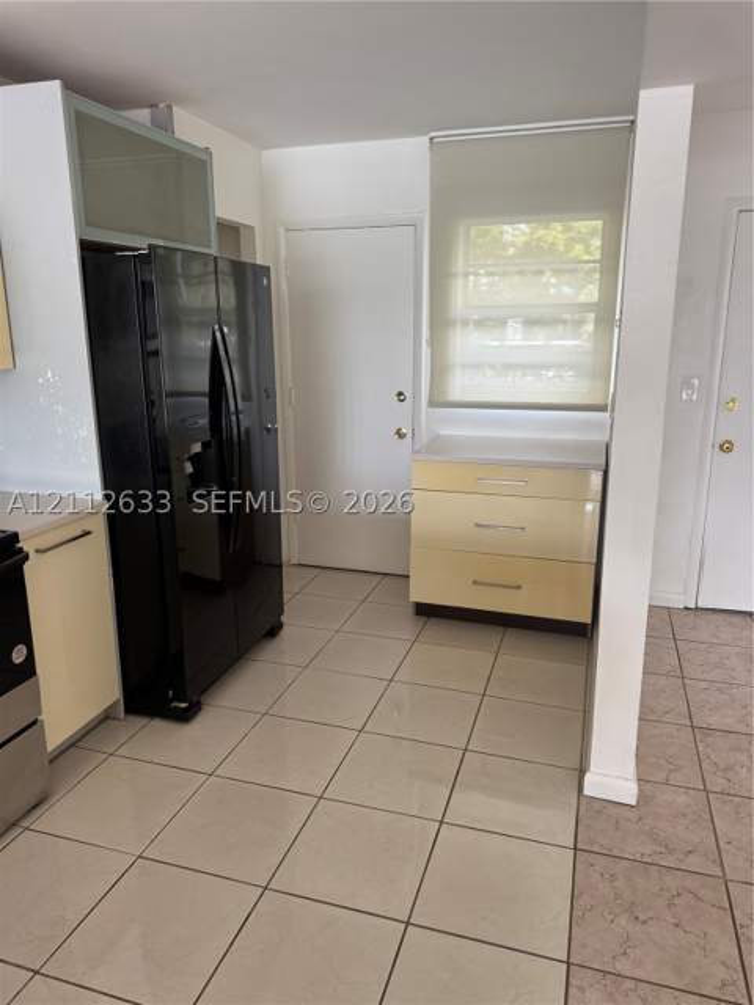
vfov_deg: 71.6
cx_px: 377
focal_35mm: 24
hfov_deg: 56.8
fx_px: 697
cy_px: 502
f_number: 1.78
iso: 160
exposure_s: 1/121
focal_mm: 6.76
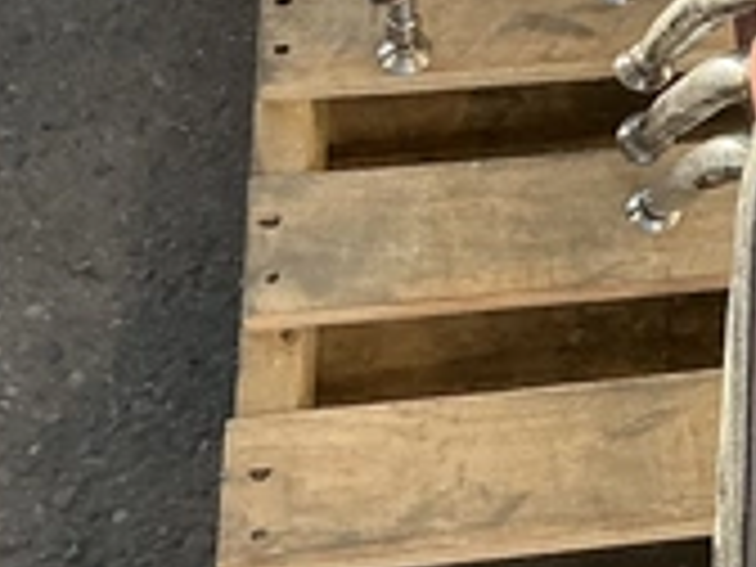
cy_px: -439
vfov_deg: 11.1
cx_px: 1080
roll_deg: -6.7
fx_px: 2730
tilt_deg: -41.2
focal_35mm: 125
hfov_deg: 14.8
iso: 25
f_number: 1.8
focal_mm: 3
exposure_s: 1/122
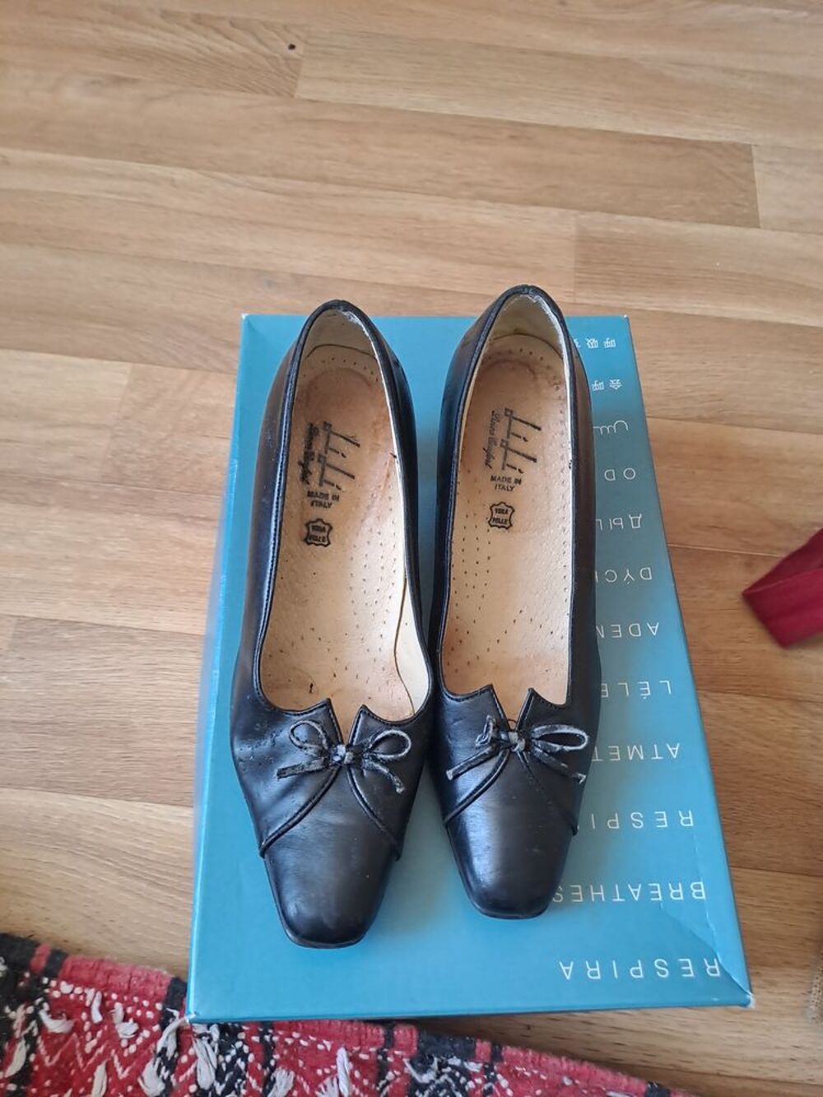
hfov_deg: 54.9
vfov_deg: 69.4
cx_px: 412
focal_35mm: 25
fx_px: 792
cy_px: 548
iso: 250
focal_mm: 4.65
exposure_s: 1/50
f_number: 1.8
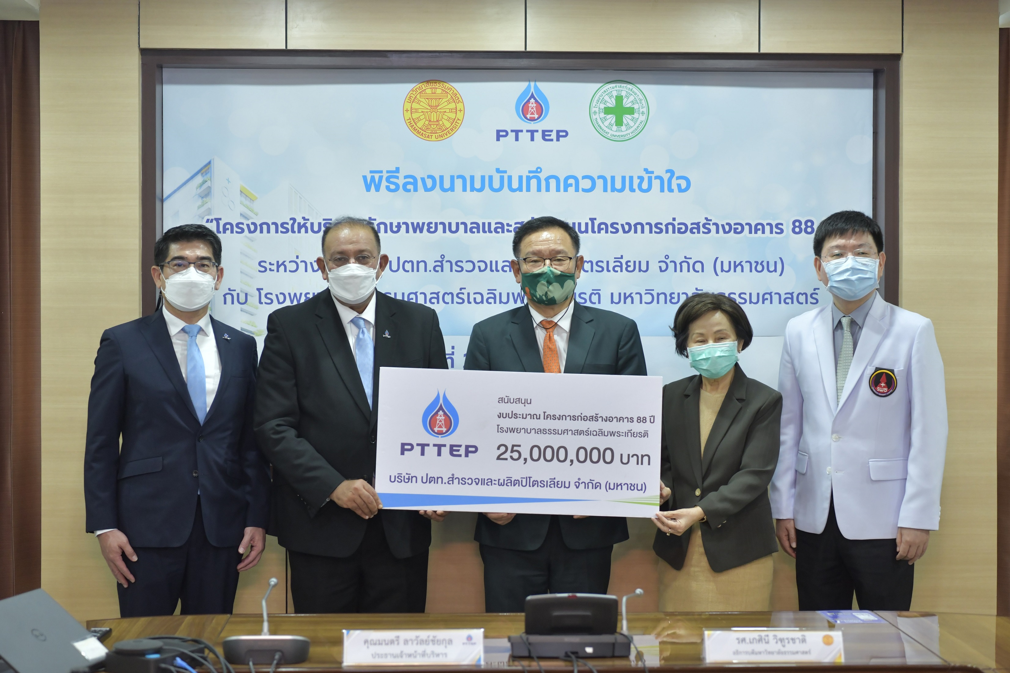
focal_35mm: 70
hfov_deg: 28.8
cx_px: 505
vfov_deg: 19.5
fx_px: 1964
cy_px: 336
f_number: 3.5
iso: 1250
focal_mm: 70
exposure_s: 1/100
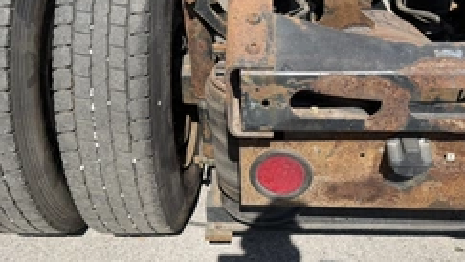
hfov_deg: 47.2
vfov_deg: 27.8
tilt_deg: -30.3
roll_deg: -1.4
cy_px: 122
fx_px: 530
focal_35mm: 43
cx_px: 260
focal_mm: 6.76
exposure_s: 1/3425
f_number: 1.78
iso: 80
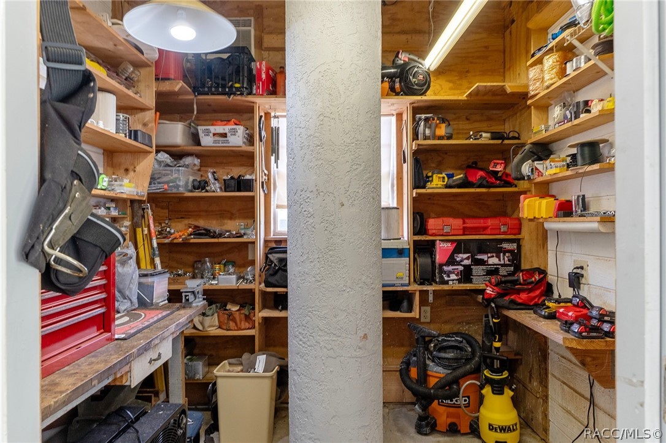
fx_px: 416
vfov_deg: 56.1
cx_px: 333
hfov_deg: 77.3
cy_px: 222
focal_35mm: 22
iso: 320
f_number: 9.5
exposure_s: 1/10
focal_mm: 15
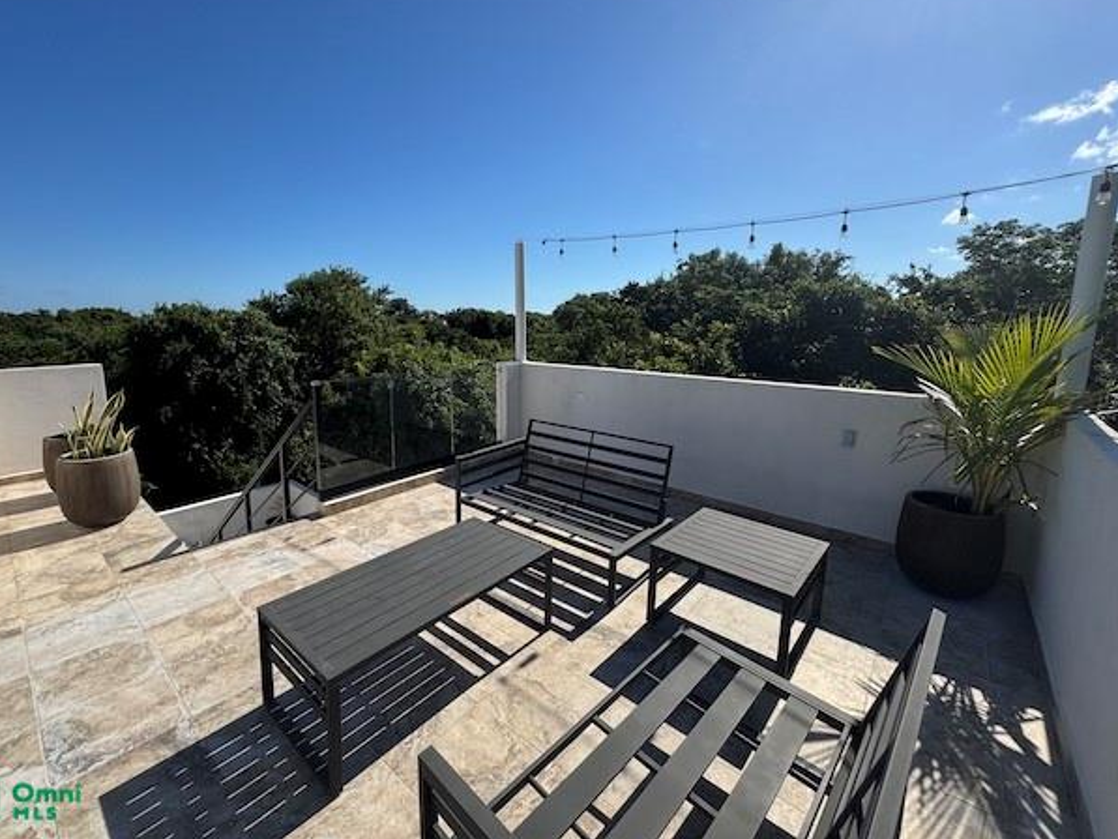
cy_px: 391
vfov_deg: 81.7
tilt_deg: -7.8
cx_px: 522
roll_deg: +0.1
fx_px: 485
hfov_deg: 98.0
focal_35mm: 15
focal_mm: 2.22
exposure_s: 1/2674
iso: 50
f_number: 2.2
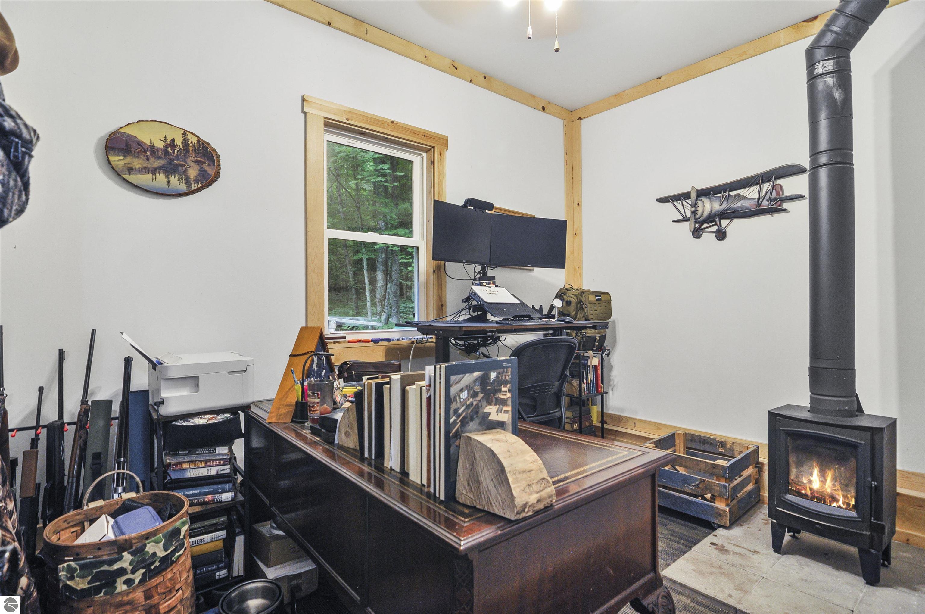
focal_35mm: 16
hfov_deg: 95.1
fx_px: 423
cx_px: 462
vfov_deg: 71.9
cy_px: 307
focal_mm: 11
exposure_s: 1/5
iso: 400
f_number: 5
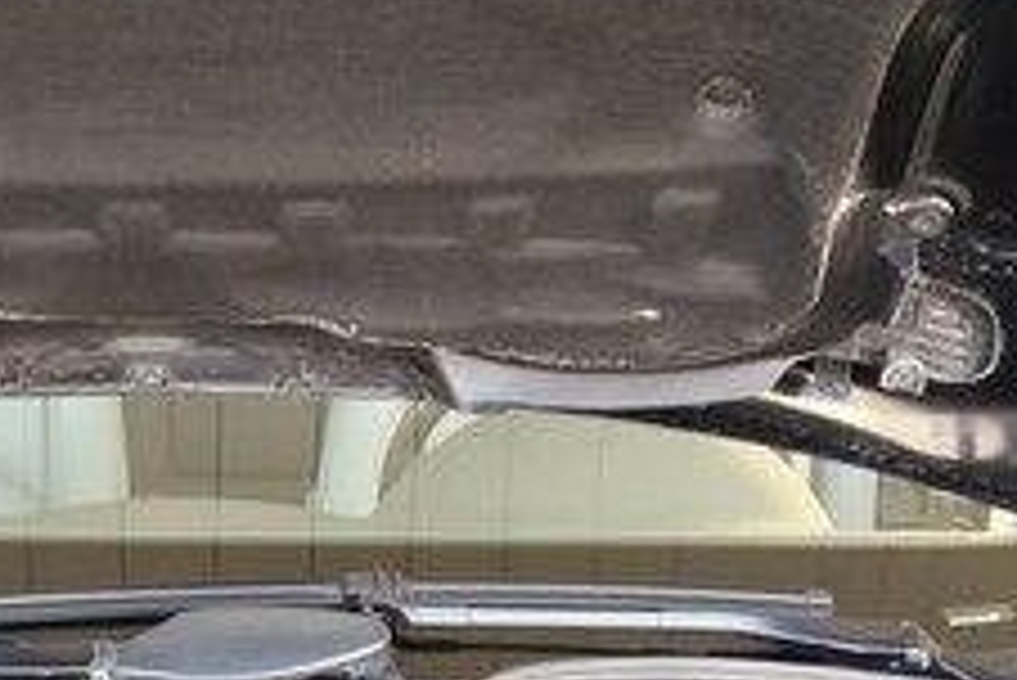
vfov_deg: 14.8
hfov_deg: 23.0
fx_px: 2403
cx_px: 18
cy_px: 1052
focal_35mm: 85
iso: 100
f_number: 1.9
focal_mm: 3.7
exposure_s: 1/50
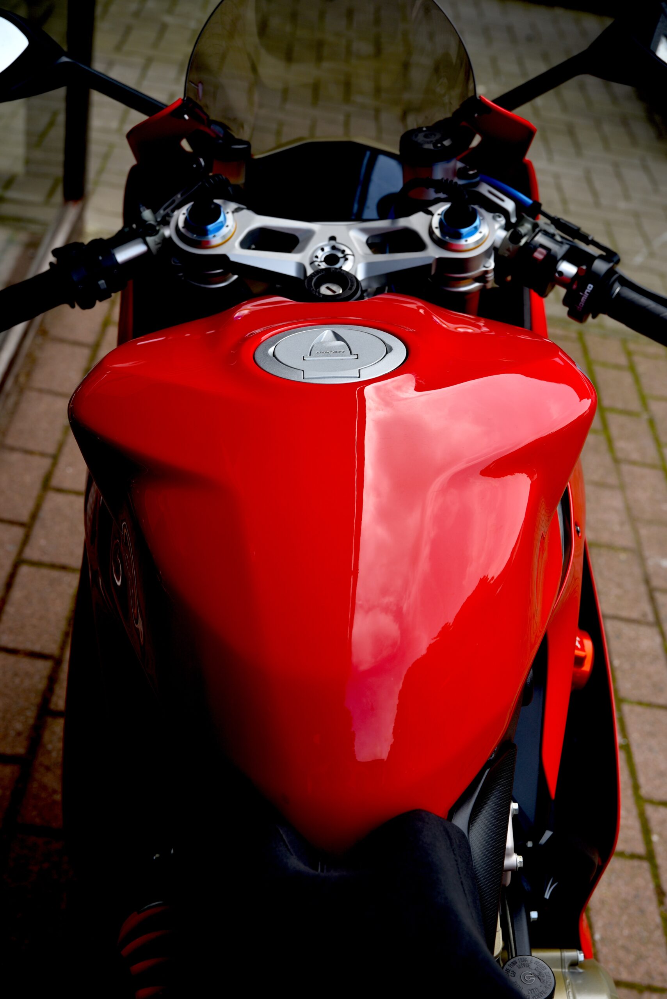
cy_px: 500
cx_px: 334
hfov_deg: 26.0
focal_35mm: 52
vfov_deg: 38.2
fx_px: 1444
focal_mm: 52
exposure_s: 1/160
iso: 100
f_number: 6.3
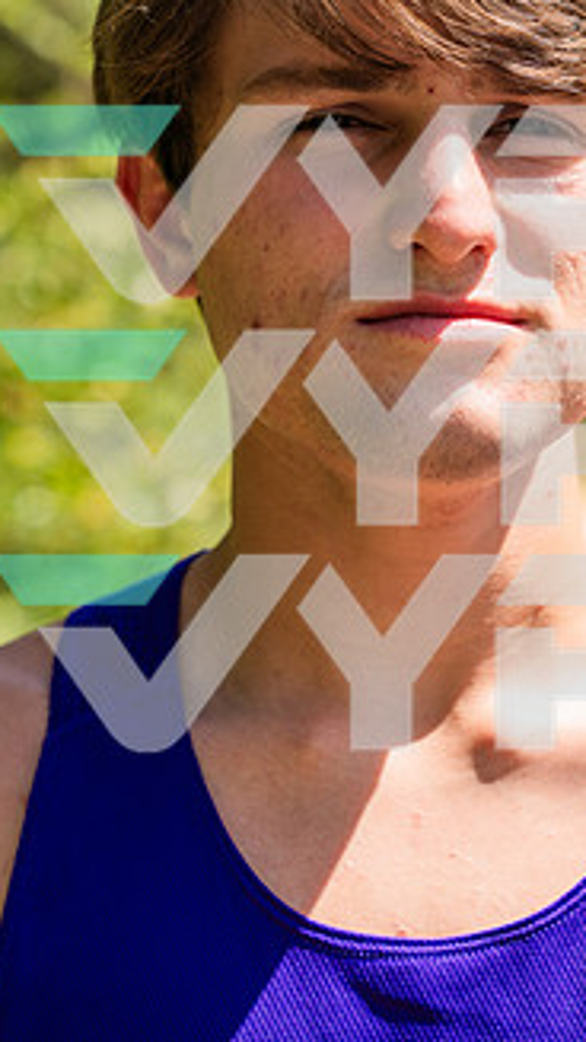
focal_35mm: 101
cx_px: 465
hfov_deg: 11.9
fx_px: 2789
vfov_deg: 21.1
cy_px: 430
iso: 100
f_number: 4.5
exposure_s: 1/400
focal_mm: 70
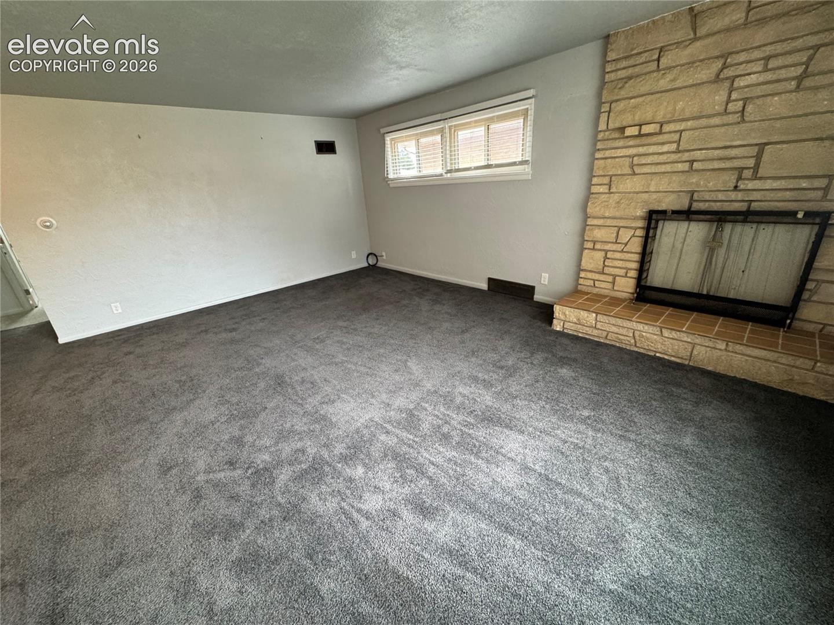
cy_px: 312
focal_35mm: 14
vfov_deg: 85.7
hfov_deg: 102.1
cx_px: 417
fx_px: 337
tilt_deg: -22.5
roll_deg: +3.5
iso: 500
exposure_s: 1/60
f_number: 2.2
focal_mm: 2.22
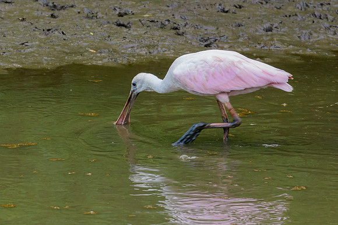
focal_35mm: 570
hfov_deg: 3.6
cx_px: 205
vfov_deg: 2.4
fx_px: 5352
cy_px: 67
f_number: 8
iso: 1000
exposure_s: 1/125
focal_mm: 270
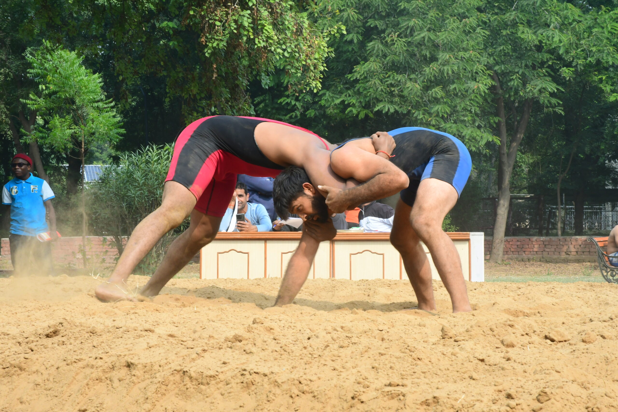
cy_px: 206
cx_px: 309
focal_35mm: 105
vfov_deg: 13.0
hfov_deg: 19.5
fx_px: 1802
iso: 800
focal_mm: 70
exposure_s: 1/125
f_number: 20
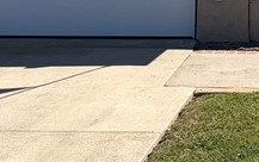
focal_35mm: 130
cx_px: 267
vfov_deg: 9.7
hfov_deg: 15.7
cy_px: -114
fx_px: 918
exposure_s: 1/5814
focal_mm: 5.96
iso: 64
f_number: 1.6
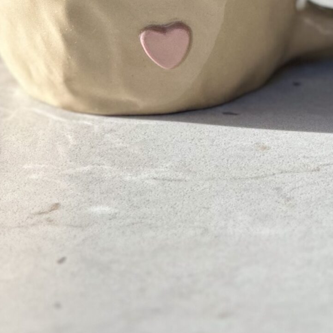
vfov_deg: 7.1
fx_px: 2634
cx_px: 173
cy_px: -179
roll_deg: -2.1
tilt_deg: -12.4
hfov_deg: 7.2
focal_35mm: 242
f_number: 2.8
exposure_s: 1/121
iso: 50
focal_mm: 9
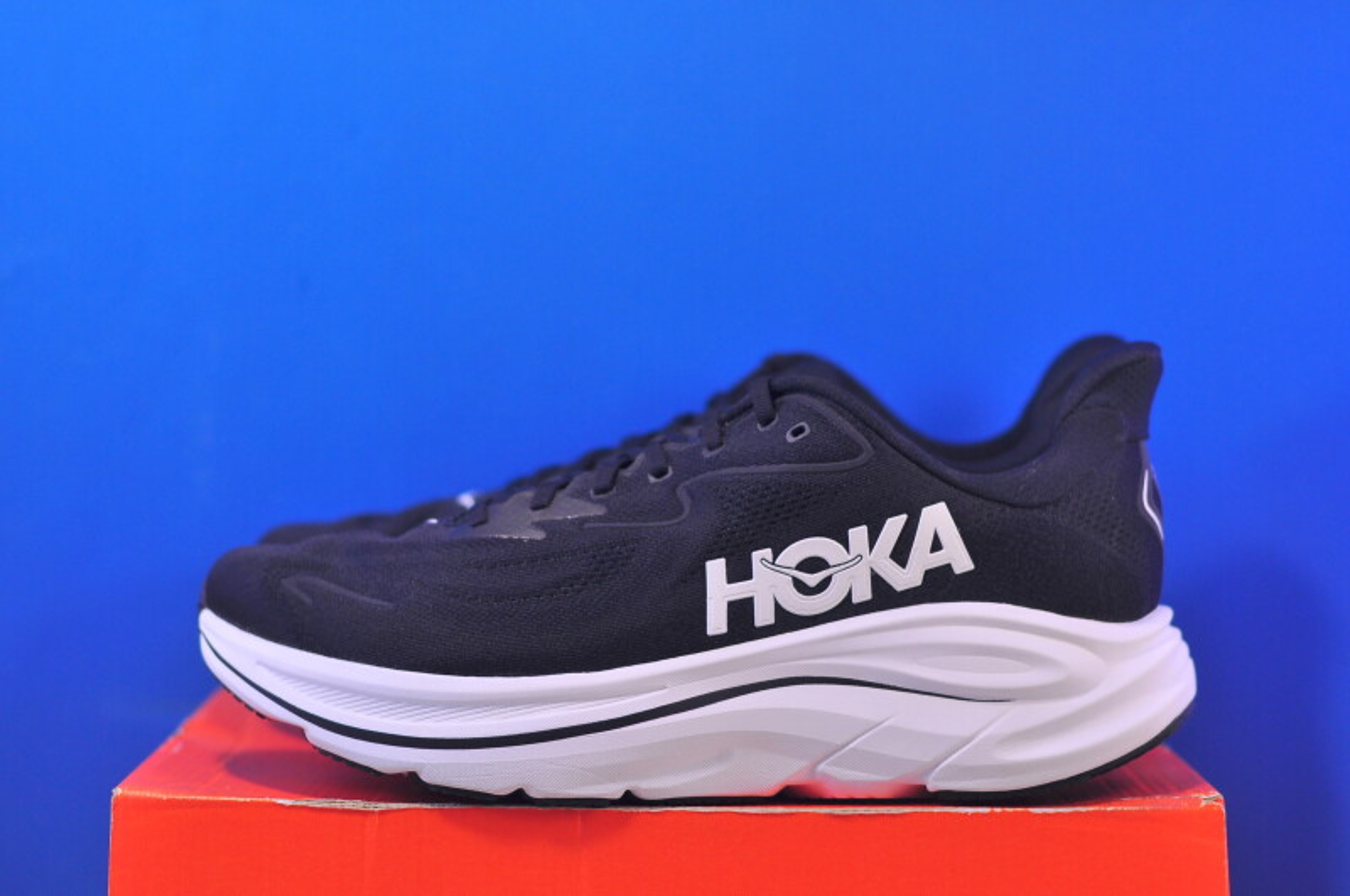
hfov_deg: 27.0
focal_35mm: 75
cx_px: 675
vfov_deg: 18.1
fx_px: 2808
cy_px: 448
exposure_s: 1/320
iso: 250
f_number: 2.5
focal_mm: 50
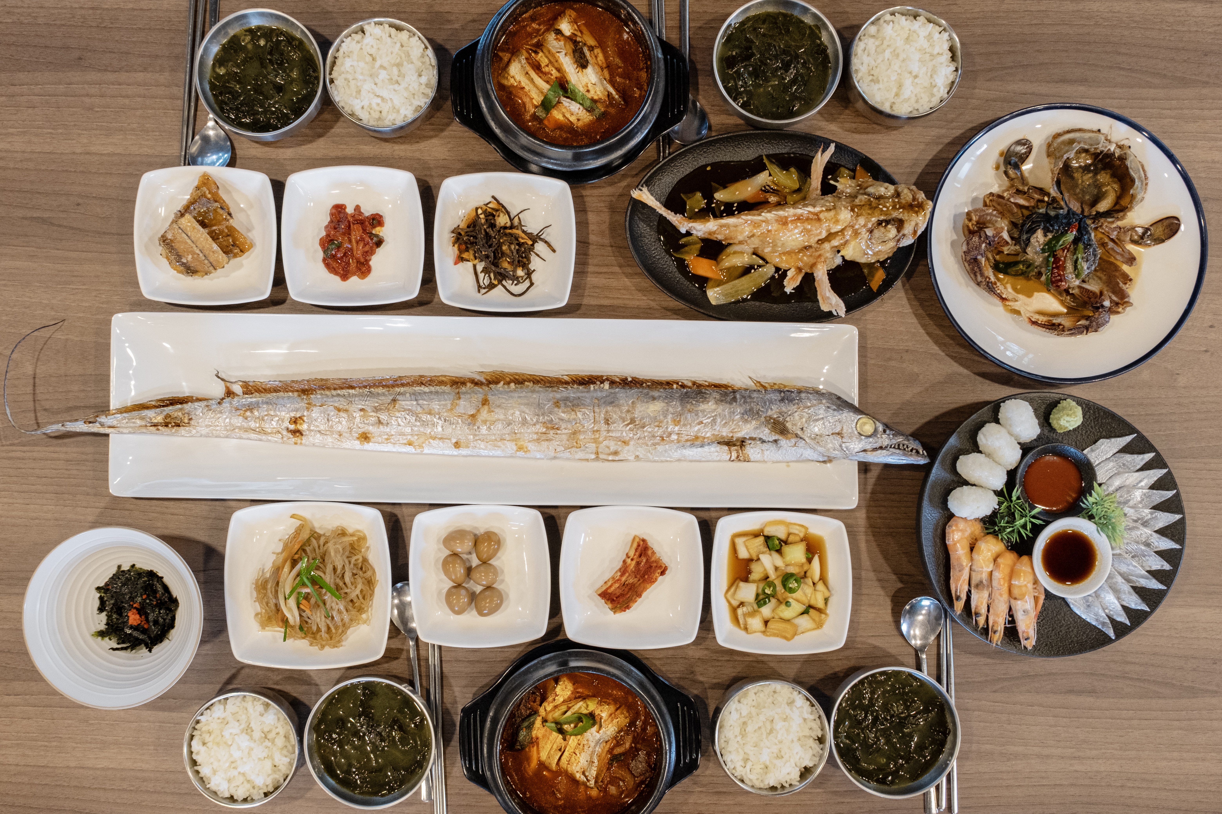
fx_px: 984
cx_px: 611
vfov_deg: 45.0
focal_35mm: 29
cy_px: 407
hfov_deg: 63.7
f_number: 7.1
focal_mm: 19.2
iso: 640
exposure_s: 1/25
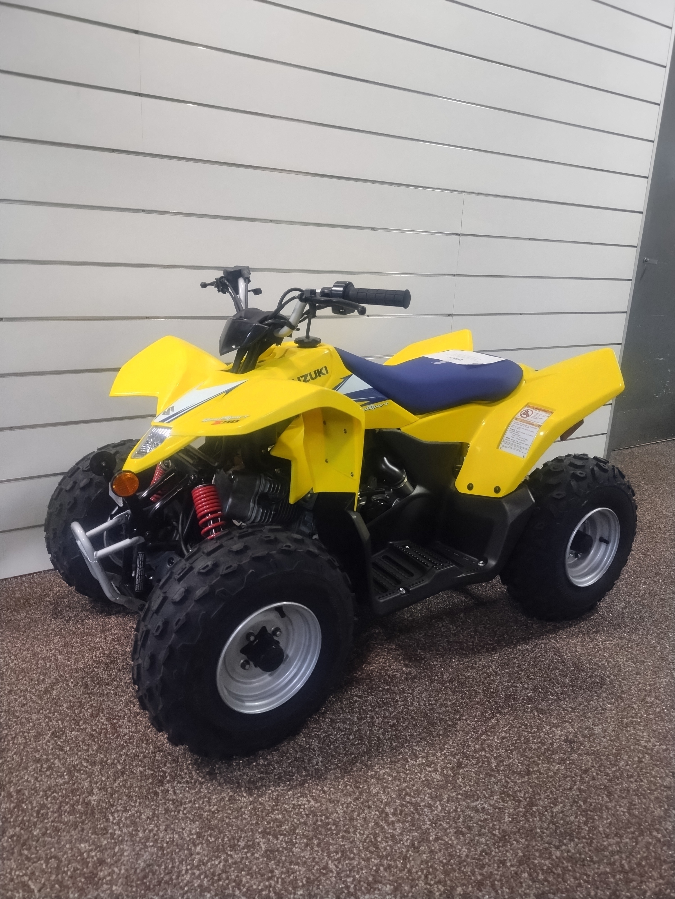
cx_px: 338
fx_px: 650
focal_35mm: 25
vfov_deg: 69.4
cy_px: 450
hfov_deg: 54.9
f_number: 1.7
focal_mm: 4.71
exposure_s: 1/40
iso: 253
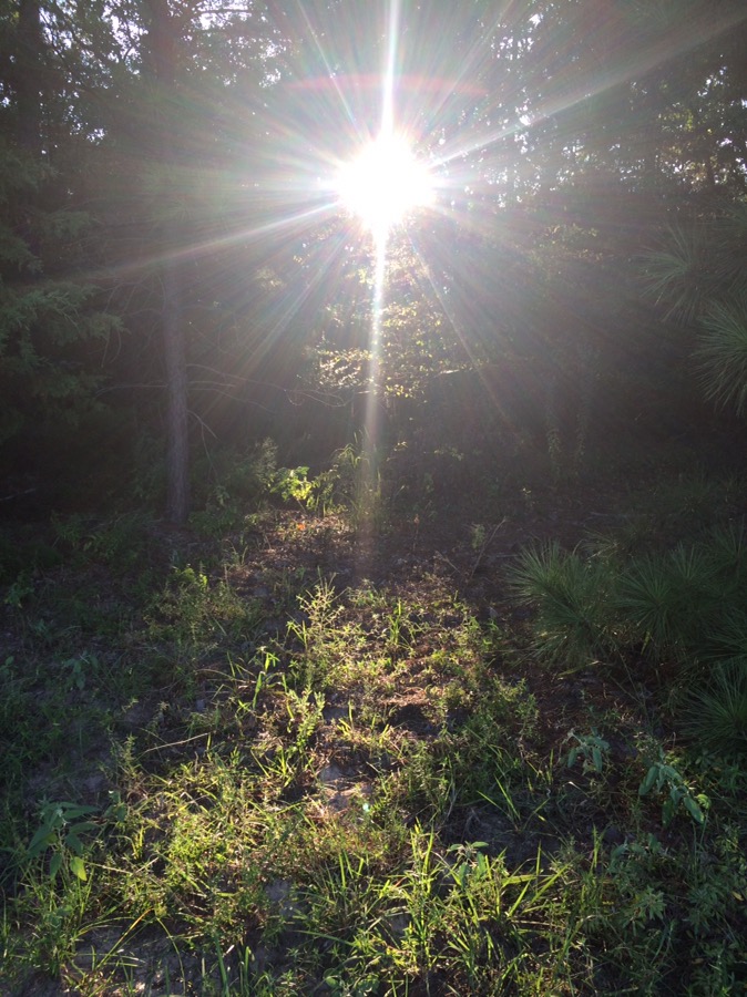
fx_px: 835
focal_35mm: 29
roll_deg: +0.1
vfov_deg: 61.7
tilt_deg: -6.7
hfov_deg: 48.2
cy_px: 498
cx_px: 374
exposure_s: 1/150
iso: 32
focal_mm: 4.15
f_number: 2.2
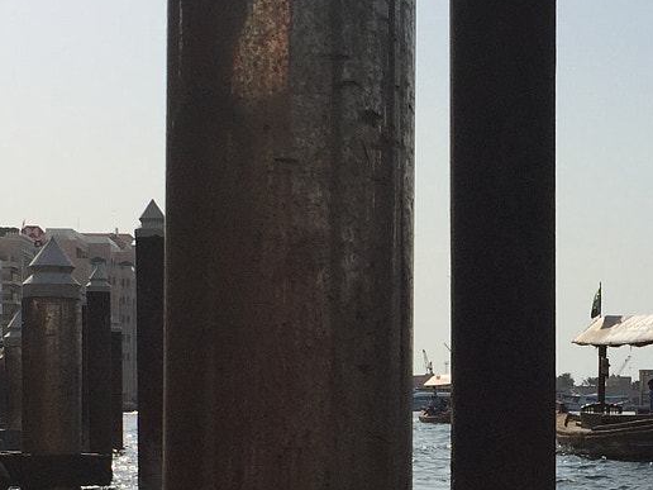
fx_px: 1698
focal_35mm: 90
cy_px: 420
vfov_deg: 16.2
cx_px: 496
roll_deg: -1.3
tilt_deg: +0.9
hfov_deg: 21.6
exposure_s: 1/6623
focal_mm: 4.15
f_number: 2.2
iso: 32
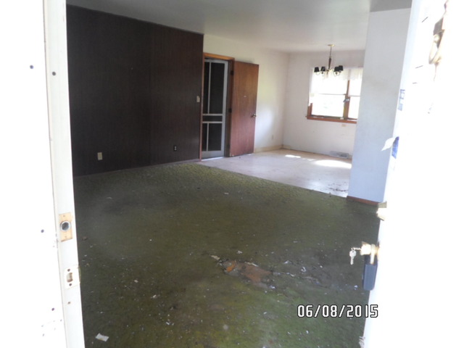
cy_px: 174
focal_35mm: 25
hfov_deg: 69.4
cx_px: 232
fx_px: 335
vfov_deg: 54.9
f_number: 2.5
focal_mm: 4.5
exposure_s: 1/30
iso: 200
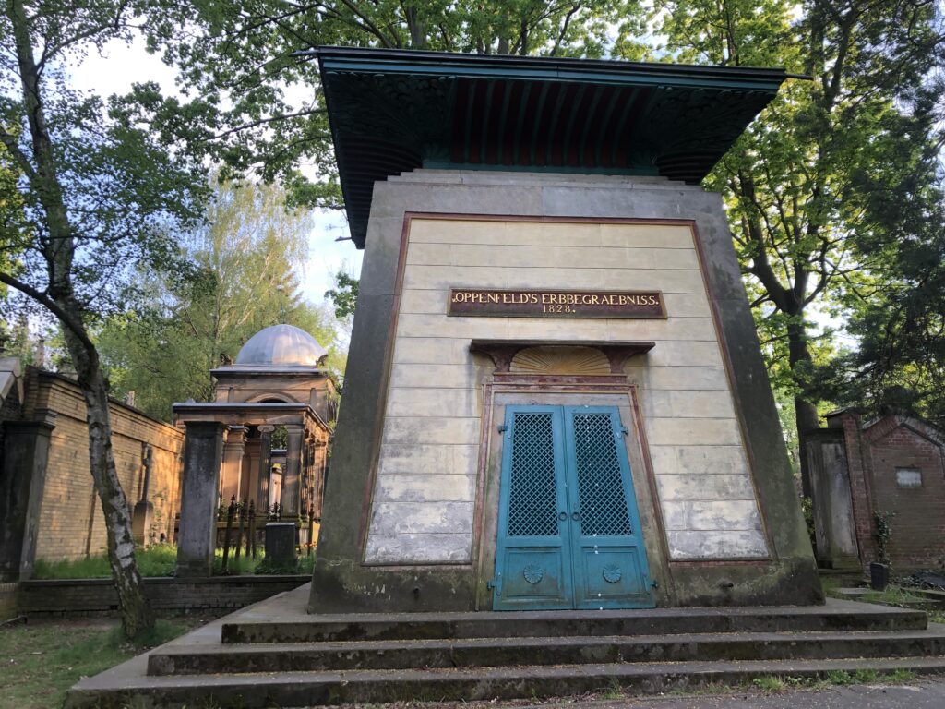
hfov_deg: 63.4
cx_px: 472
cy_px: 354
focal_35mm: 28
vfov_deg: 49.7
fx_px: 764
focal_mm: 3.99
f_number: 1.8
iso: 32
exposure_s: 1/120
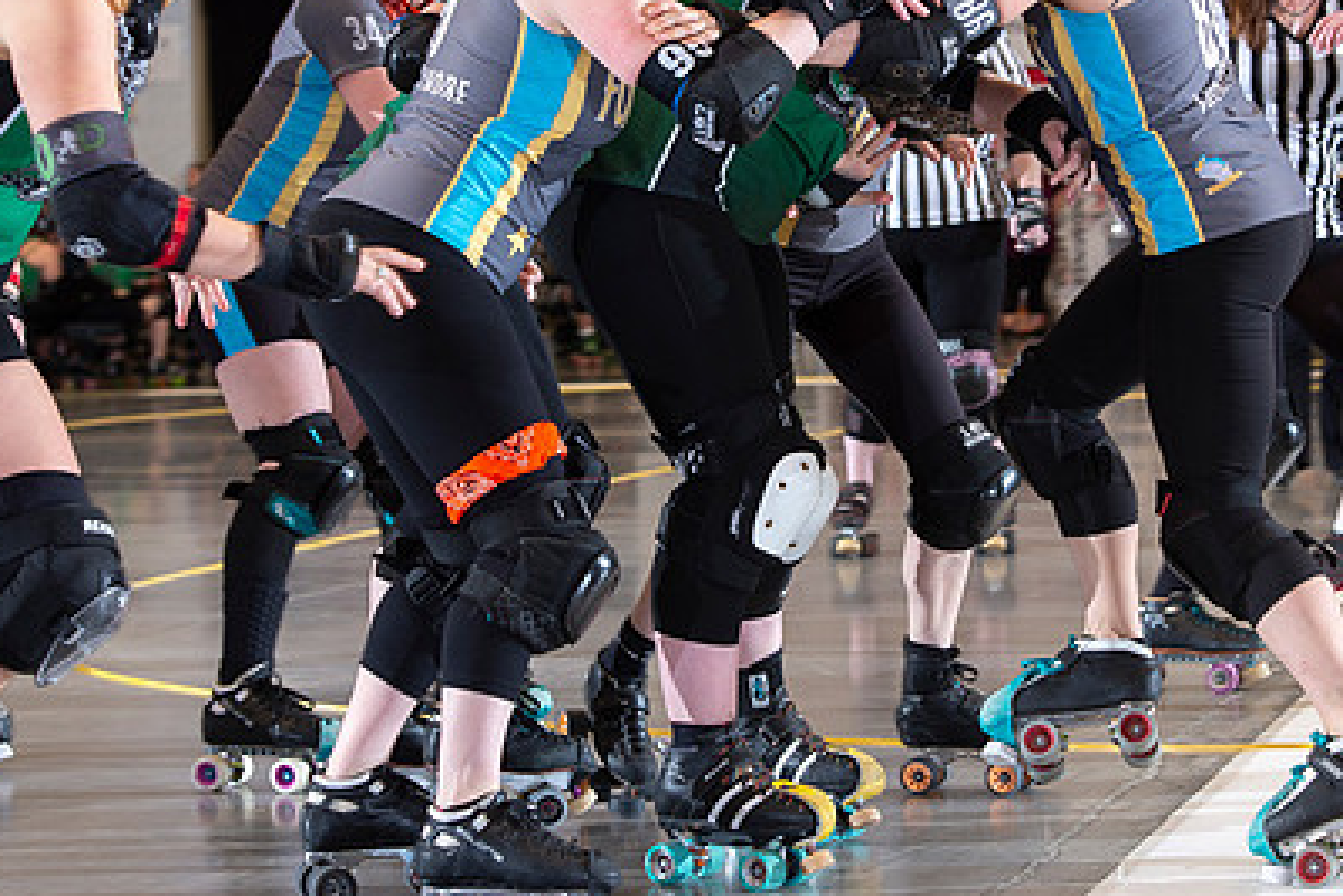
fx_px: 4441
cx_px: 843
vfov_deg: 11.5
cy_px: 280
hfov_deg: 17.2
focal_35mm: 119
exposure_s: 1/160
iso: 640
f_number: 5.6
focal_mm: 82
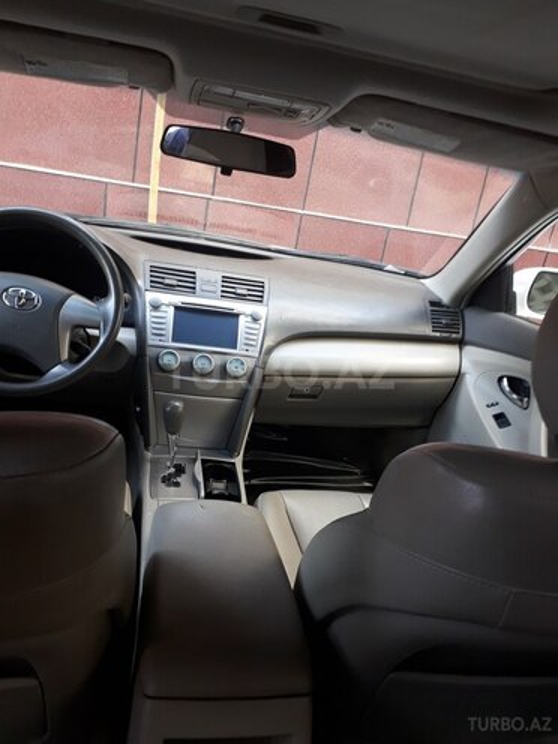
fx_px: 580
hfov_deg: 51.4
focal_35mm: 27
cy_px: 372
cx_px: 279
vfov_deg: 65.3
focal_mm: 3.6
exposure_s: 1/33
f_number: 1.9
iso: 100
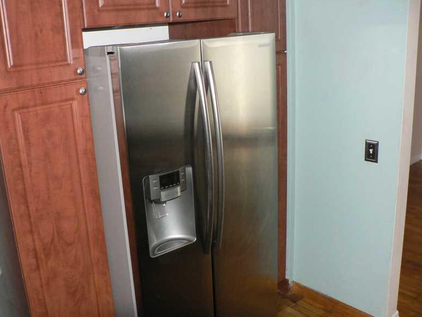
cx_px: 209
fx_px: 451
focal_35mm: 37
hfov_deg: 50.1
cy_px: 161
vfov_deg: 38.7
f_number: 2.8
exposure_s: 1/60
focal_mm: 6
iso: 300
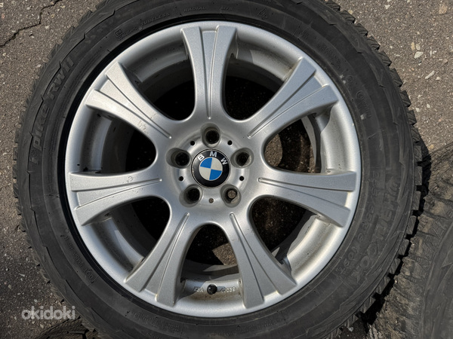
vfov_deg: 56.8
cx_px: 226
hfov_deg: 71.6
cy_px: 170
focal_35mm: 24
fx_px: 314
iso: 80
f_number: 1.78
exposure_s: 1/9009
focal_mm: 6.76
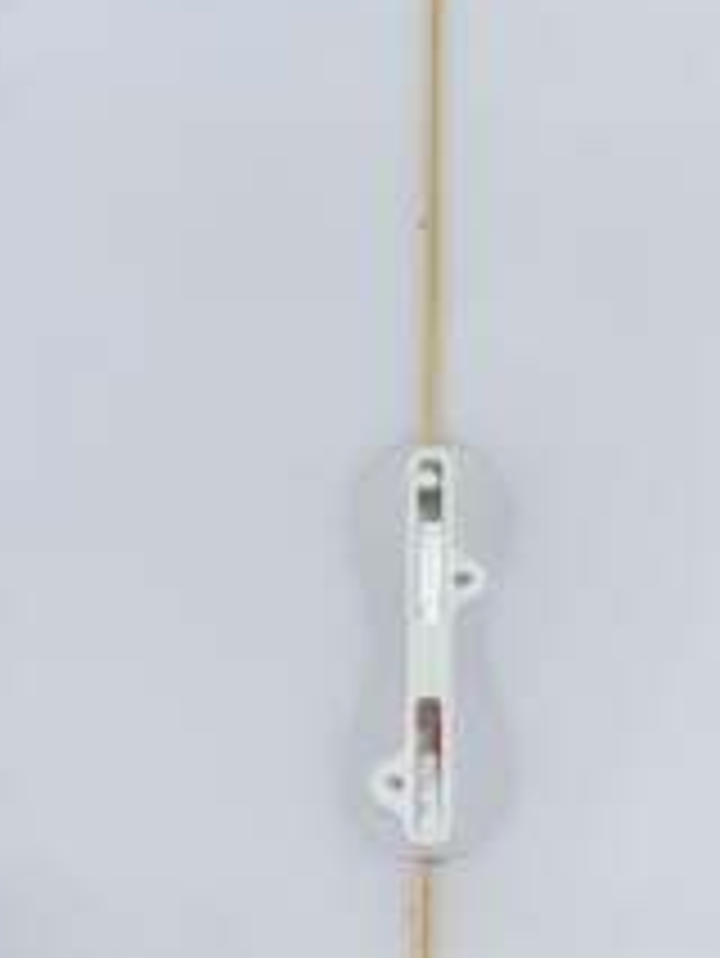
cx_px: 486
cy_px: -130
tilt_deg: -42.9
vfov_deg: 17.4
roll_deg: -0.9
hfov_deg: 13.6
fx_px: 3020
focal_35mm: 109
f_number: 1.8
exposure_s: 1/120
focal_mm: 3
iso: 25
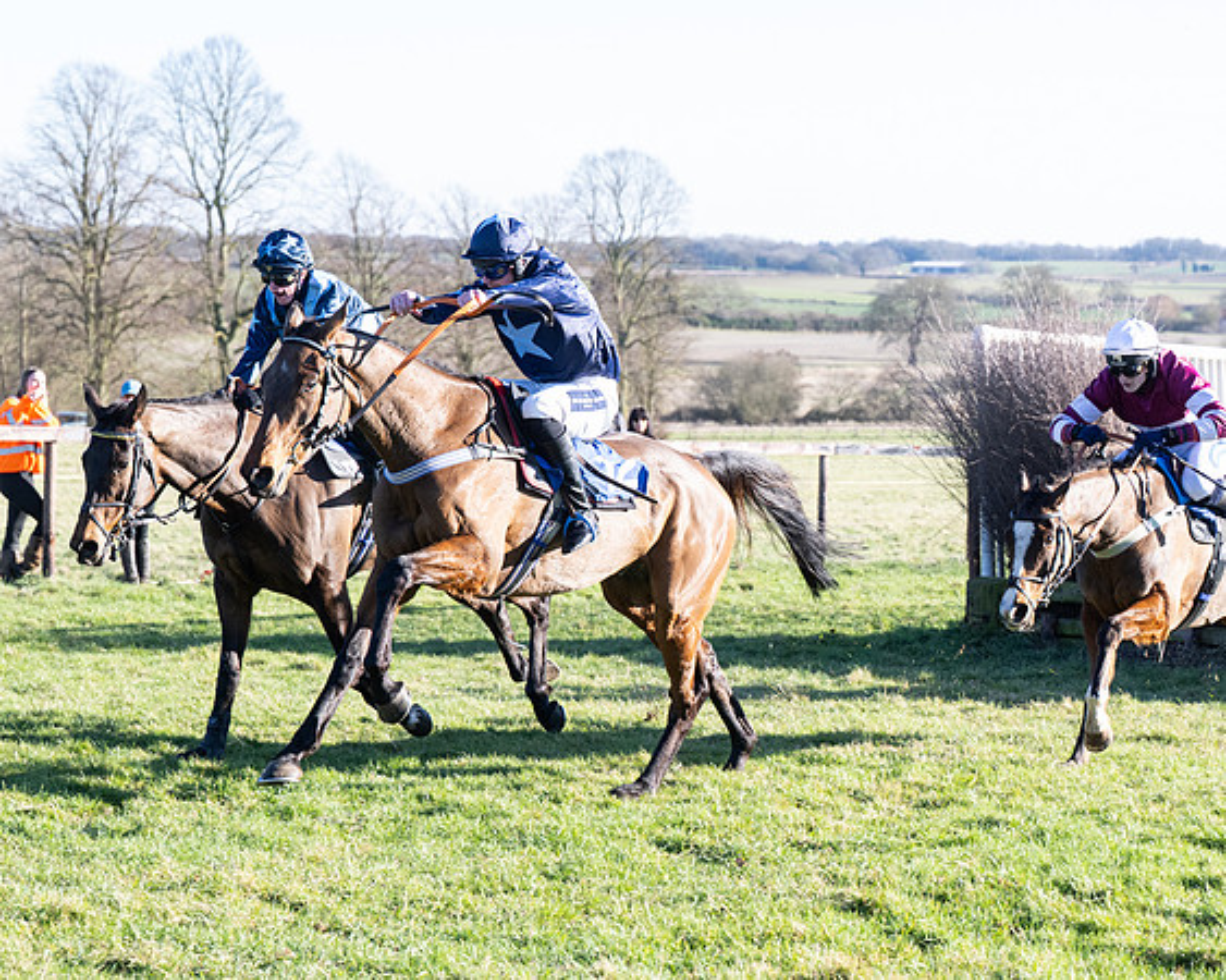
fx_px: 4018
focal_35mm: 111
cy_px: 526
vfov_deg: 13.9
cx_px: 556
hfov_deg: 17.3
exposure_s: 1/1600
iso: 800
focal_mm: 73
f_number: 4.5
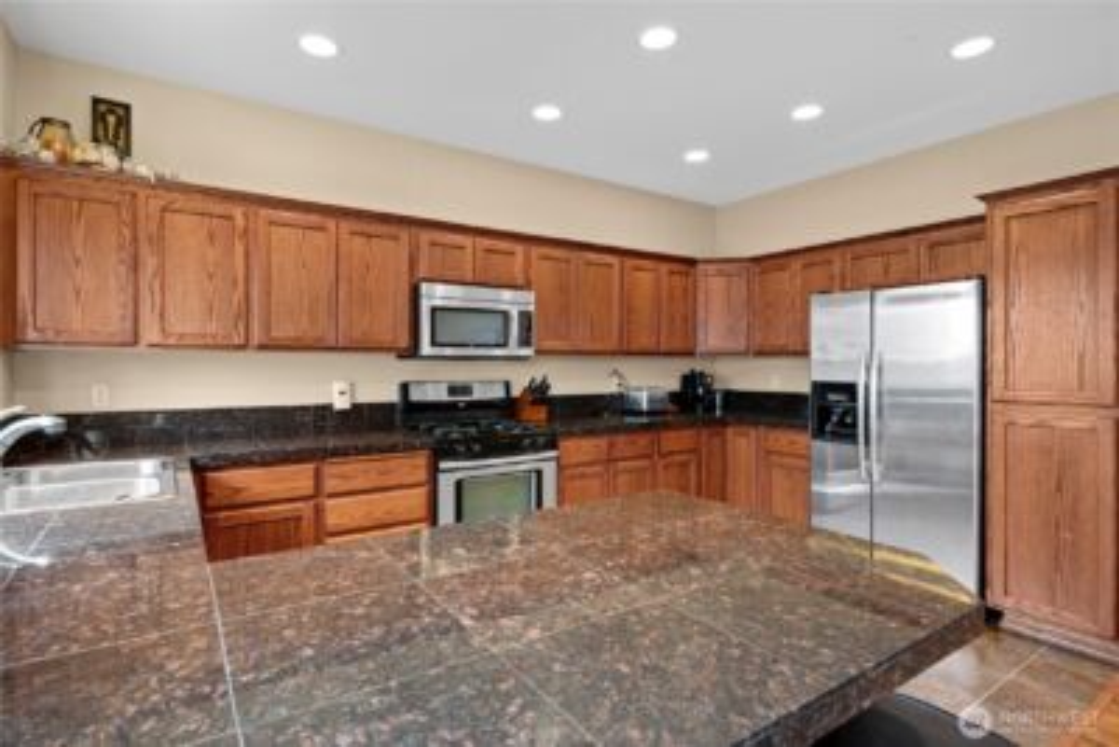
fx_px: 560
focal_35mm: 18
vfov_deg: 67.4
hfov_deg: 90.0
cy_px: 374
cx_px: 560
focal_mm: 18
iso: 200
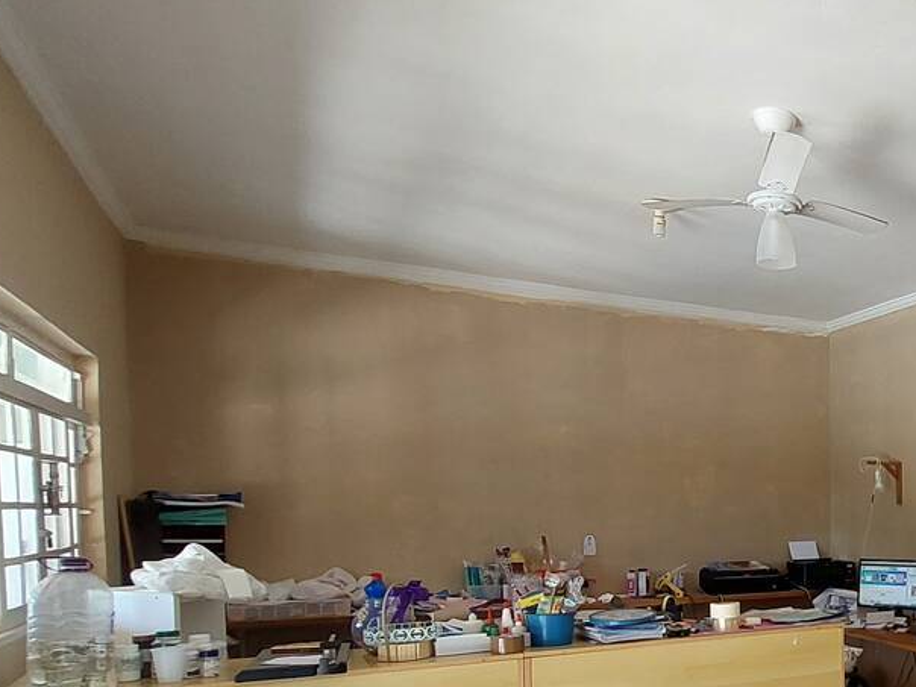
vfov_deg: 43.1
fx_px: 820
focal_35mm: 31
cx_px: 996
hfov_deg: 44.9
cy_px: 561
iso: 80
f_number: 2.2
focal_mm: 1.74
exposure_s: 1/60
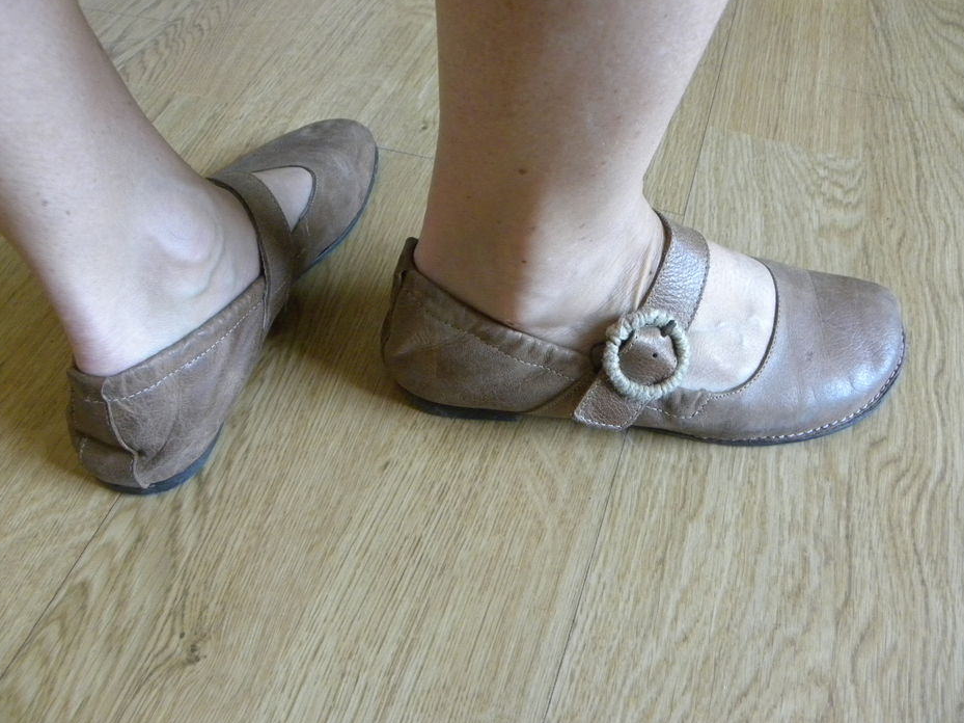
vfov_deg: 49.7
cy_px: 334
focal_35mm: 28
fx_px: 779
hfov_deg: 63.5
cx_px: 469
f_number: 2.8
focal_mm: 4.6
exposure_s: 1/27.1
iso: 400
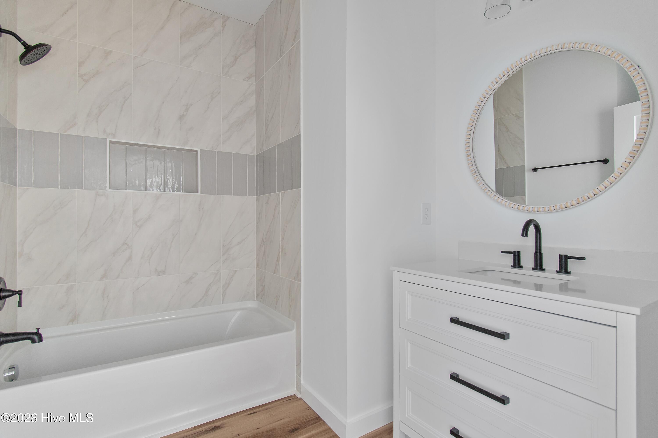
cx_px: 329
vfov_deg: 70.4
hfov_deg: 93.3
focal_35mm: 17
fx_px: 311
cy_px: 219
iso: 100
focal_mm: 11.5
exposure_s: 1.3
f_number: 4.8
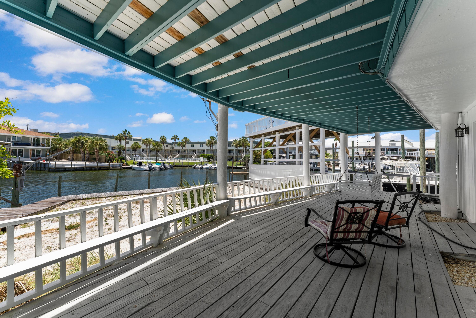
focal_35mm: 14
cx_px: 238
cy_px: 159
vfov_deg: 81.2
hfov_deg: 104.3
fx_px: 185
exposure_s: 1/60
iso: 50
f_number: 10
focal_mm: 14
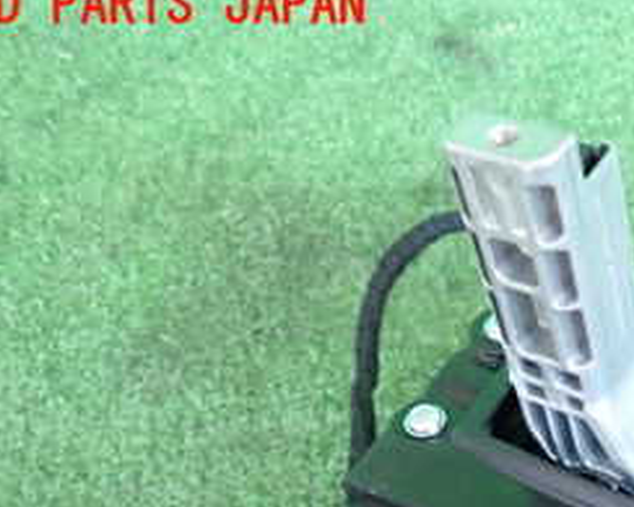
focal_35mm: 60
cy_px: 559
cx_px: 673
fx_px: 1125
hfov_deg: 28.9
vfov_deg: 23.8
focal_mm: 4.5
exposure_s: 1/30
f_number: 2
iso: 640
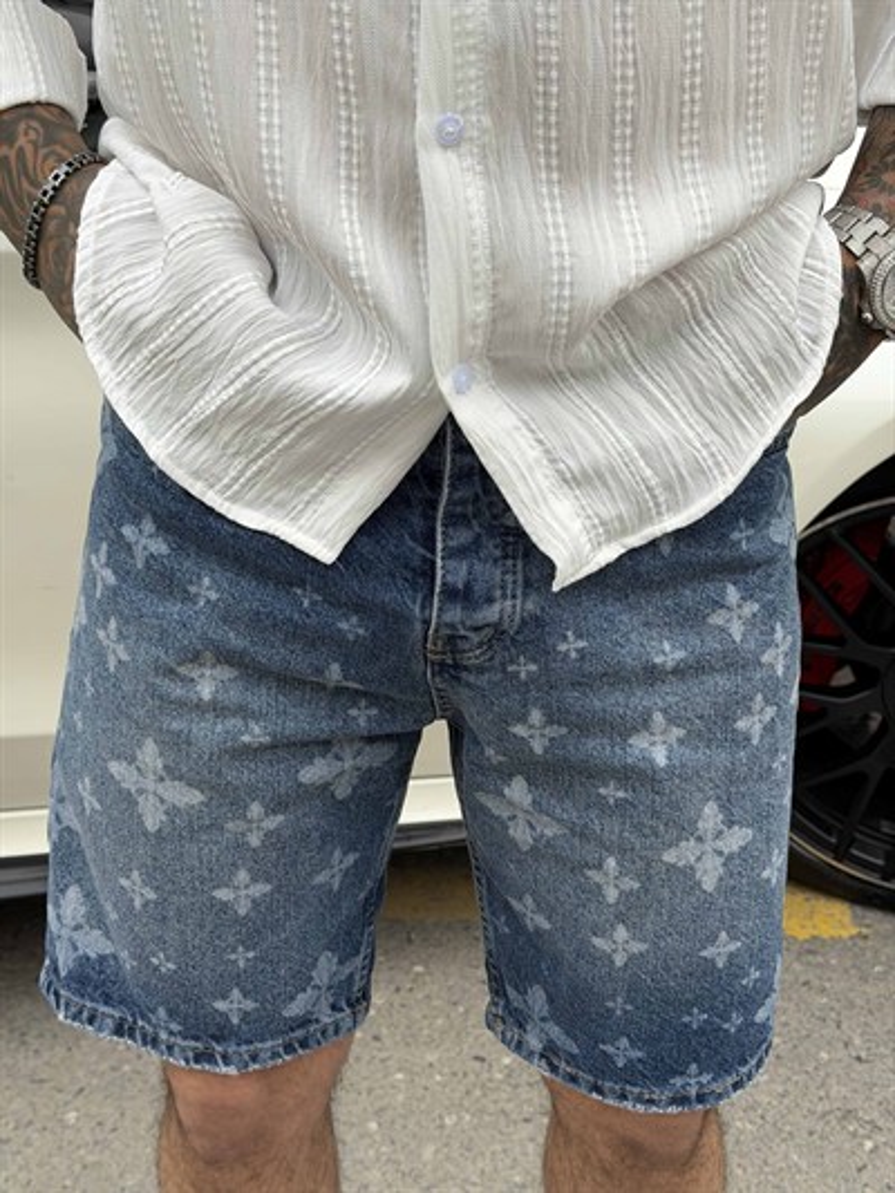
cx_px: 448
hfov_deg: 30.3
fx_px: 1654
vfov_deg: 39.6
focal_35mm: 48
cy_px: 596
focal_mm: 6.76
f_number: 1.78
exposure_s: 1/140
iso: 50
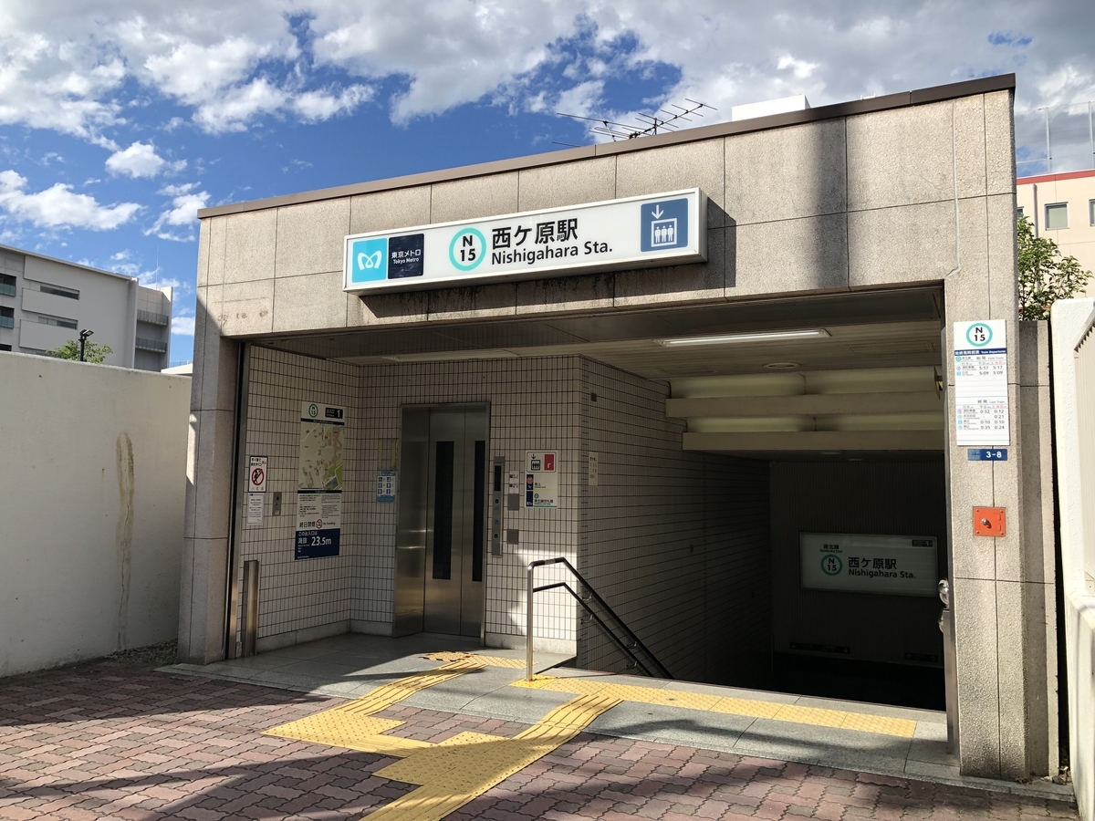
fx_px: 886
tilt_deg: +5.0
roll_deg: -0.2
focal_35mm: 28
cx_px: 548
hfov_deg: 63.4
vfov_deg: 49.7
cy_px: 410
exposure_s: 1/1869
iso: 20
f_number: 1.8
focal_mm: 4
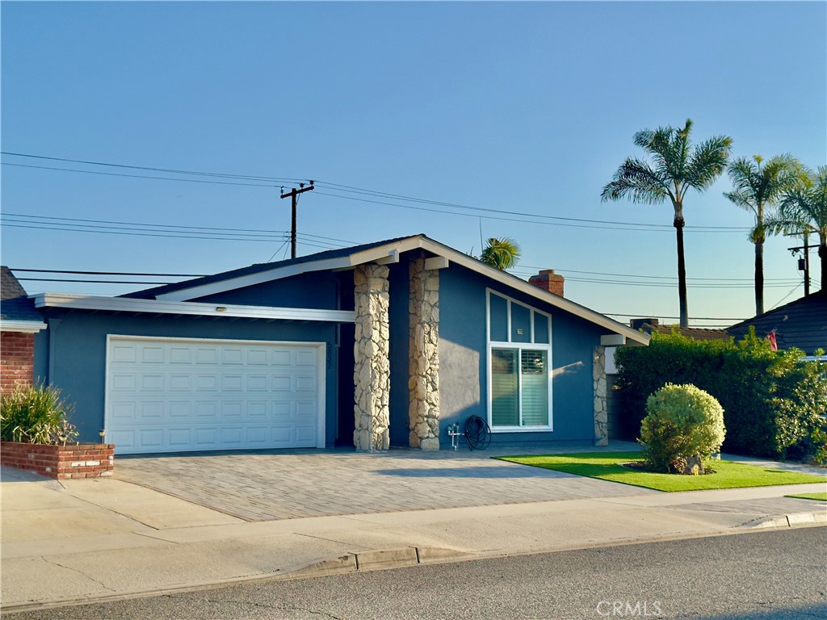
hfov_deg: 39.7
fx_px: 1147
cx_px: 414
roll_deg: -0.3
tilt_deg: +3.7
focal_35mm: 48
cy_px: 310
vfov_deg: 30.3
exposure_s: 1/4310
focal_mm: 6.76
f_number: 1.78
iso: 64
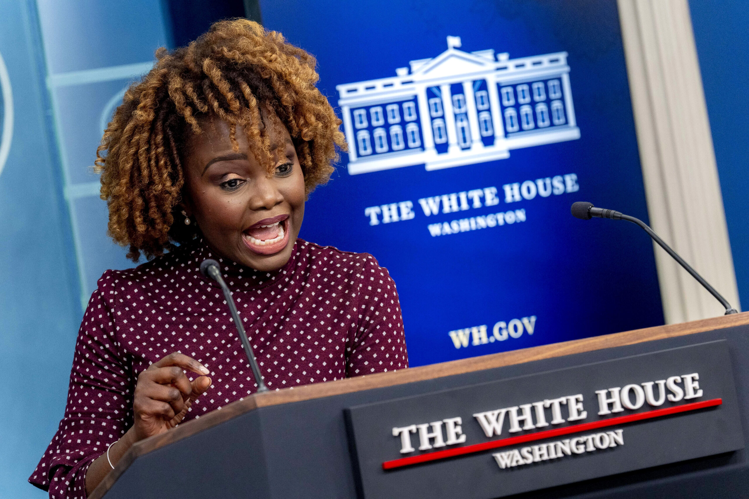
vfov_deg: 7.5
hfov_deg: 11.3
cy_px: 250
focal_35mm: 182
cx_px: 374
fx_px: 3787
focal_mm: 182
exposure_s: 1/250
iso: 3200
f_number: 6.3
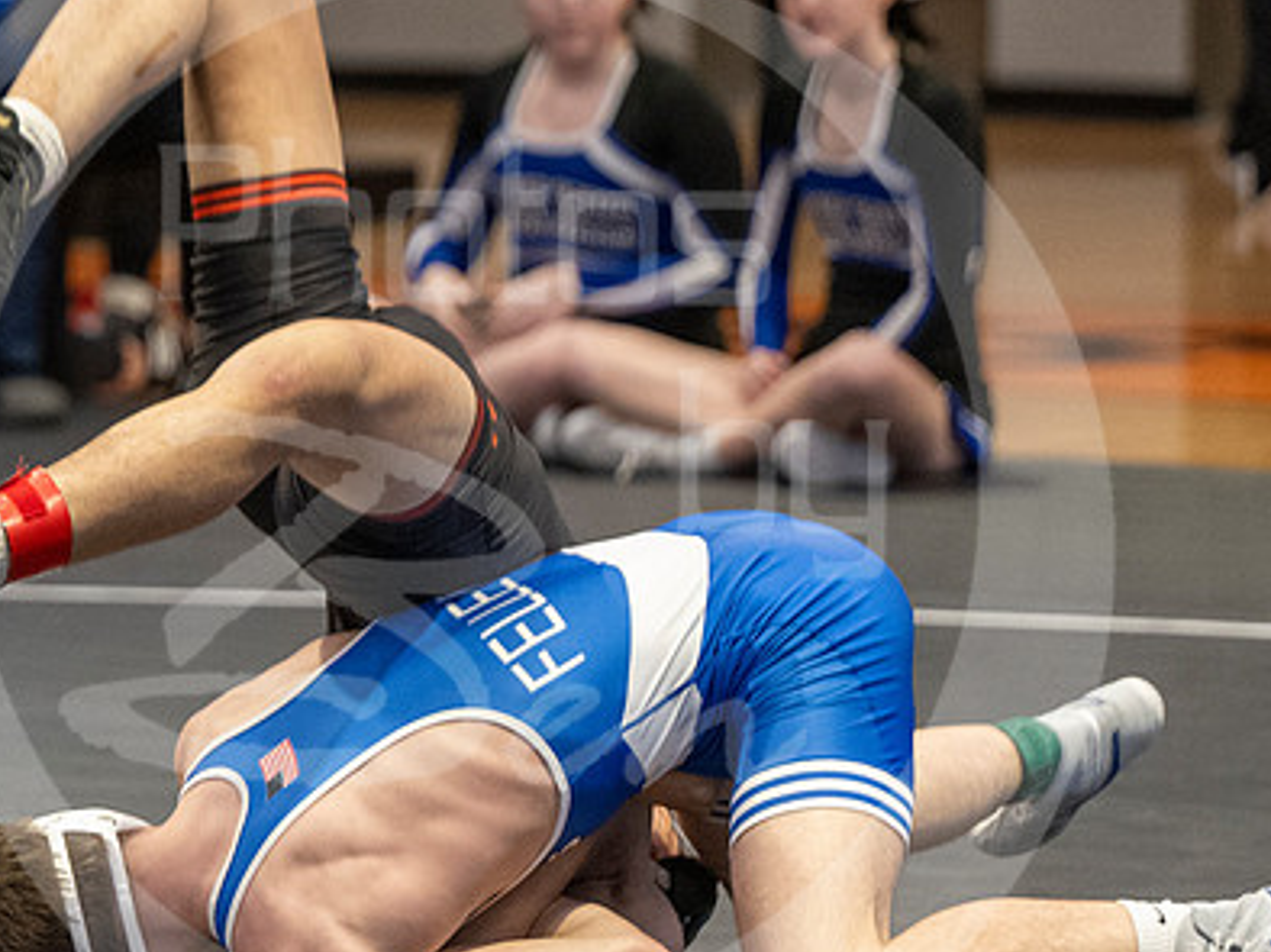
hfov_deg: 5.8
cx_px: 158
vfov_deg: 4.4
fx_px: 12476
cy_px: 1157
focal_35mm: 340
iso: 3200
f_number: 2.8
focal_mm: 115
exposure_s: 1/1000
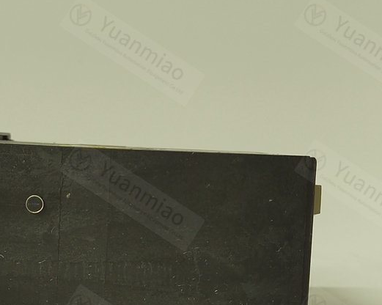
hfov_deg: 27.3
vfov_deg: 22.0
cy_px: 212
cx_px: 117
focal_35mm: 69
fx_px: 780
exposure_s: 1/100
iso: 2019
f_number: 1.9
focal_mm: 5.52
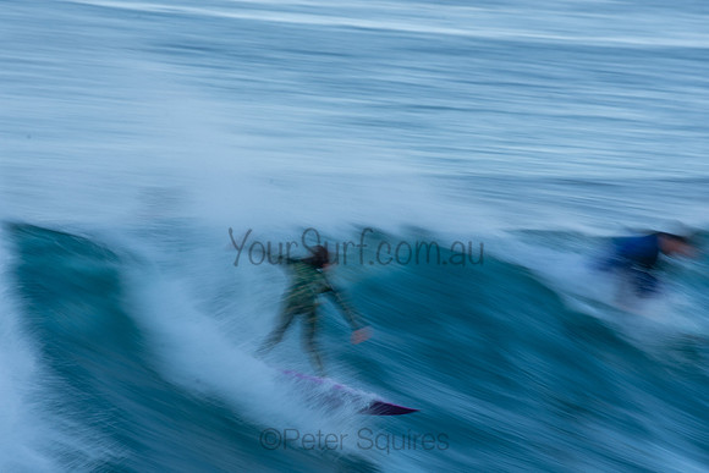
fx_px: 14774
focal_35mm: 750
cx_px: 354
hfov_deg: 2.7
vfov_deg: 1.8
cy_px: 236
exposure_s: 1/20
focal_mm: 500
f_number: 16
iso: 100
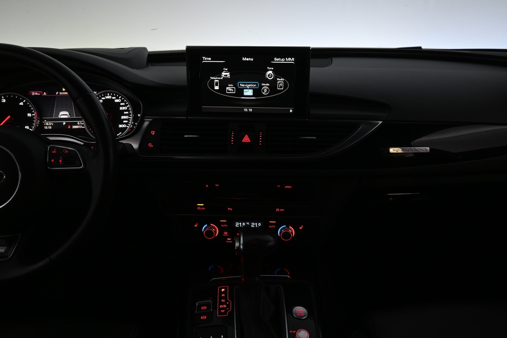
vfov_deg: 44.6
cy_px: 169
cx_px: 254
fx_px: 412
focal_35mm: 29
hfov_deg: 63.2
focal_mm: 19.5
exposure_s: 1/30
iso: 640
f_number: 3.8
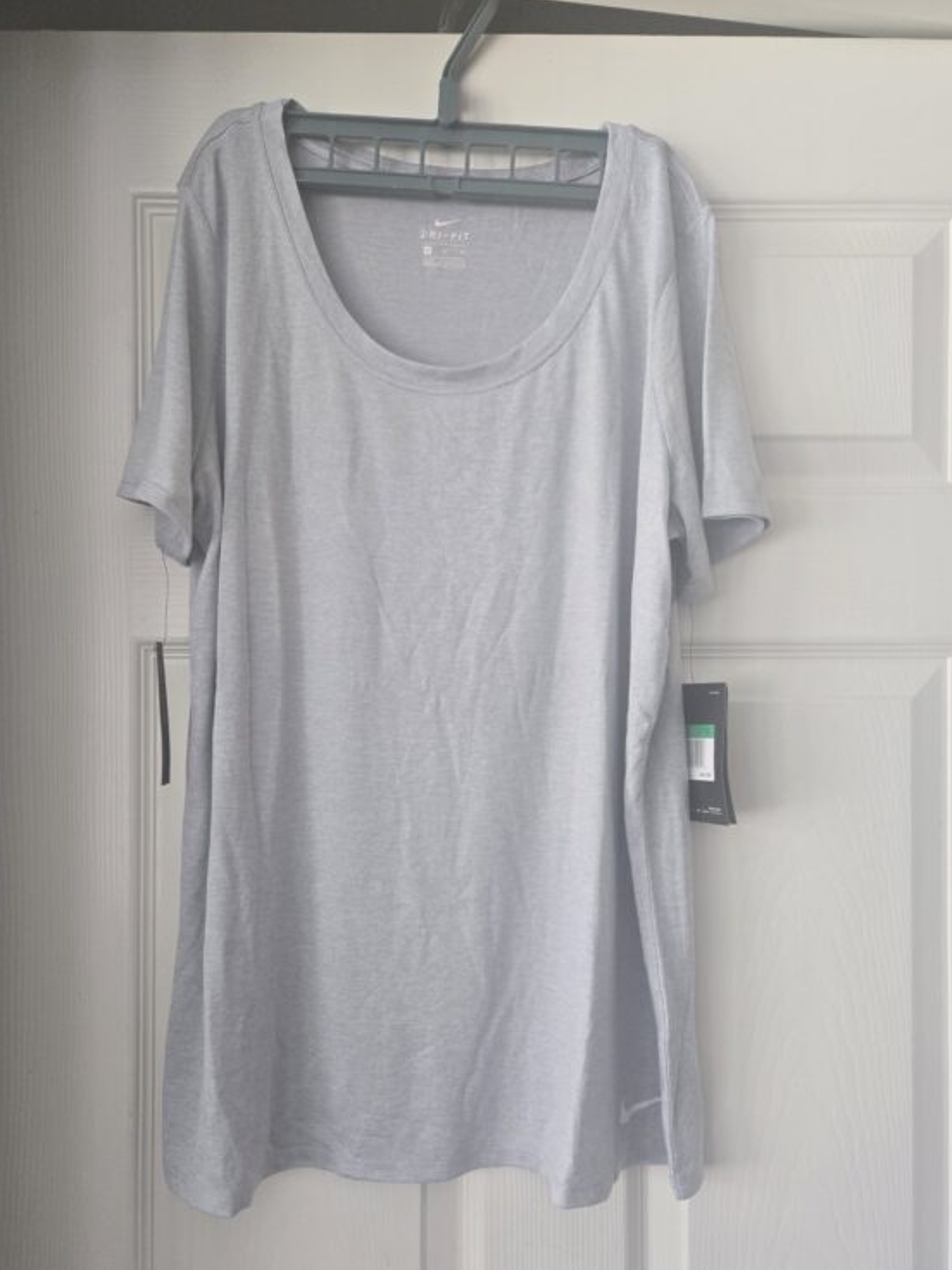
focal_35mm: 25
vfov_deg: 69.3
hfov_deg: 54.9
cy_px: 687
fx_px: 917
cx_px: 495
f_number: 1.8
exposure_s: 1/120
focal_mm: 5.4
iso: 400
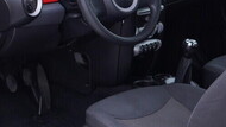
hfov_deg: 18.2
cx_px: -73
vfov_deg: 11.1
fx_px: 653
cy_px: 31
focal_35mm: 109
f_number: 3.2
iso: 125
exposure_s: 1/50
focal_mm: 24
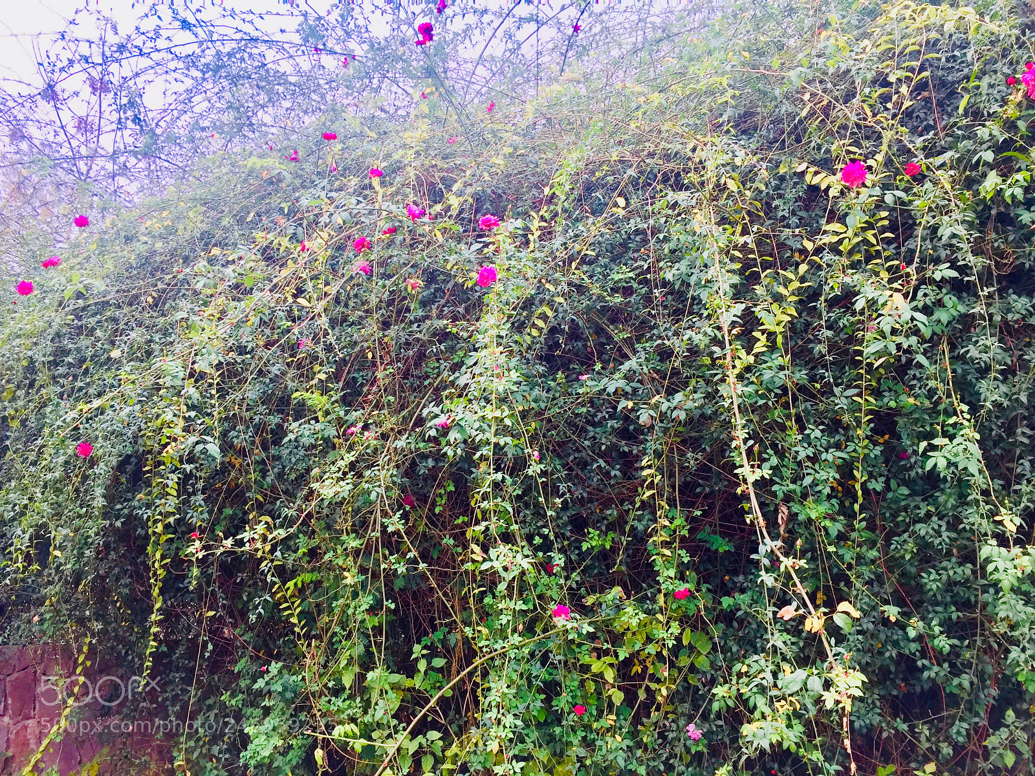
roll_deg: +0.1
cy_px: 388
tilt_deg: +11.8
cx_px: 518
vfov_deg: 48.2
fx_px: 867
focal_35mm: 29
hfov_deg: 61.7
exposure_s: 1/297
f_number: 2.2
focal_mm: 4.15
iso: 32
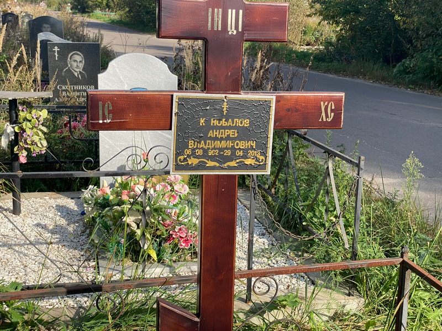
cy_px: 166
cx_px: 221
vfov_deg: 28.0
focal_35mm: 52
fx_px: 664
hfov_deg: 36.8
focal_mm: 6
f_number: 2
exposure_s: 1/695
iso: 20
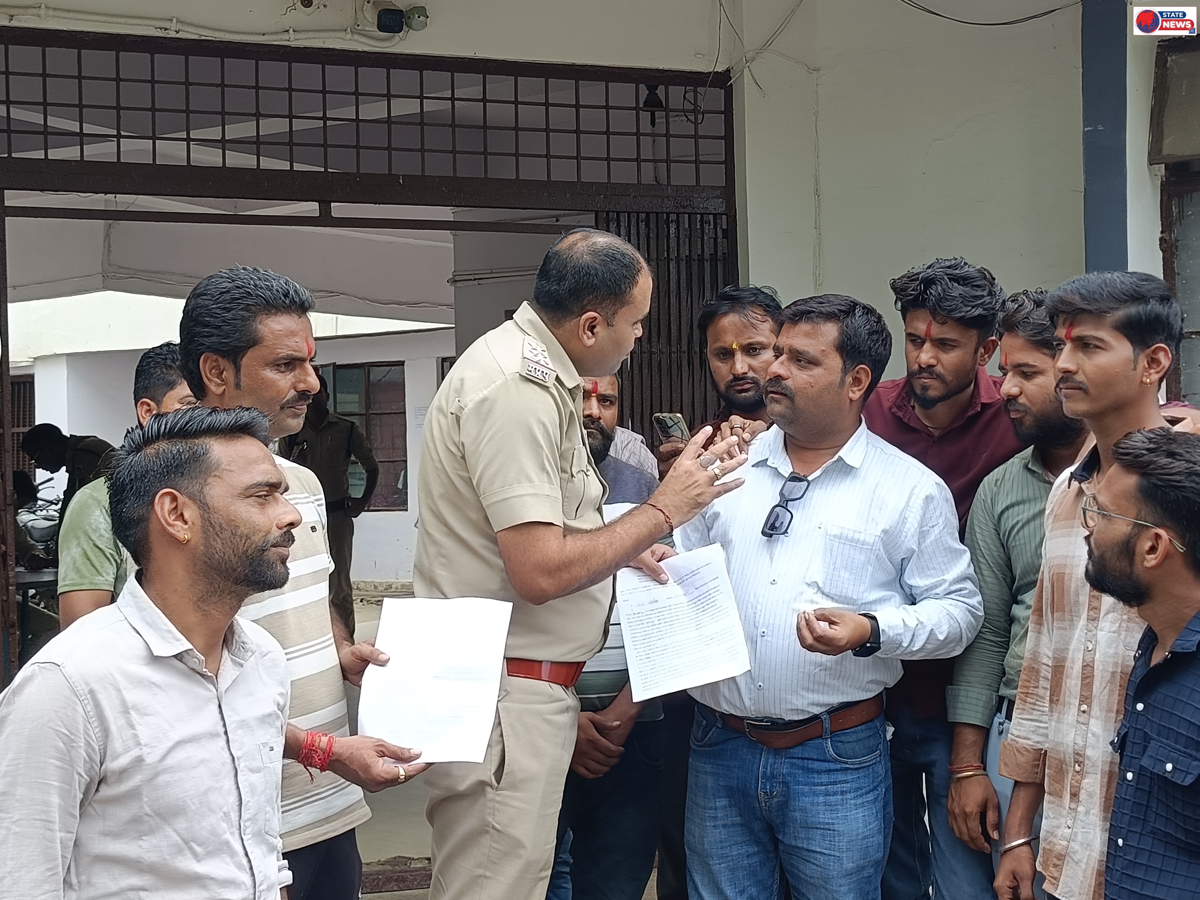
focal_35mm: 50
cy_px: 450
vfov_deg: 29.1
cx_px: 600
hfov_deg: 38.2
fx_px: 1733
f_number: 1.7
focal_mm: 4.7
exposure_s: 1/180
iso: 100
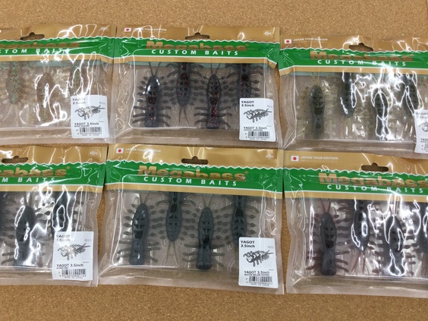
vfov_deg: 42.9
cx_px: 201
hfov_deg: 55.3
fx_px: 408
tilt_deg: -75.9
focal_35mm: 33
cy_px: 158
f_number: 2.4
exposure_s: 1/40
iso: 25
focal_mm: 3.3
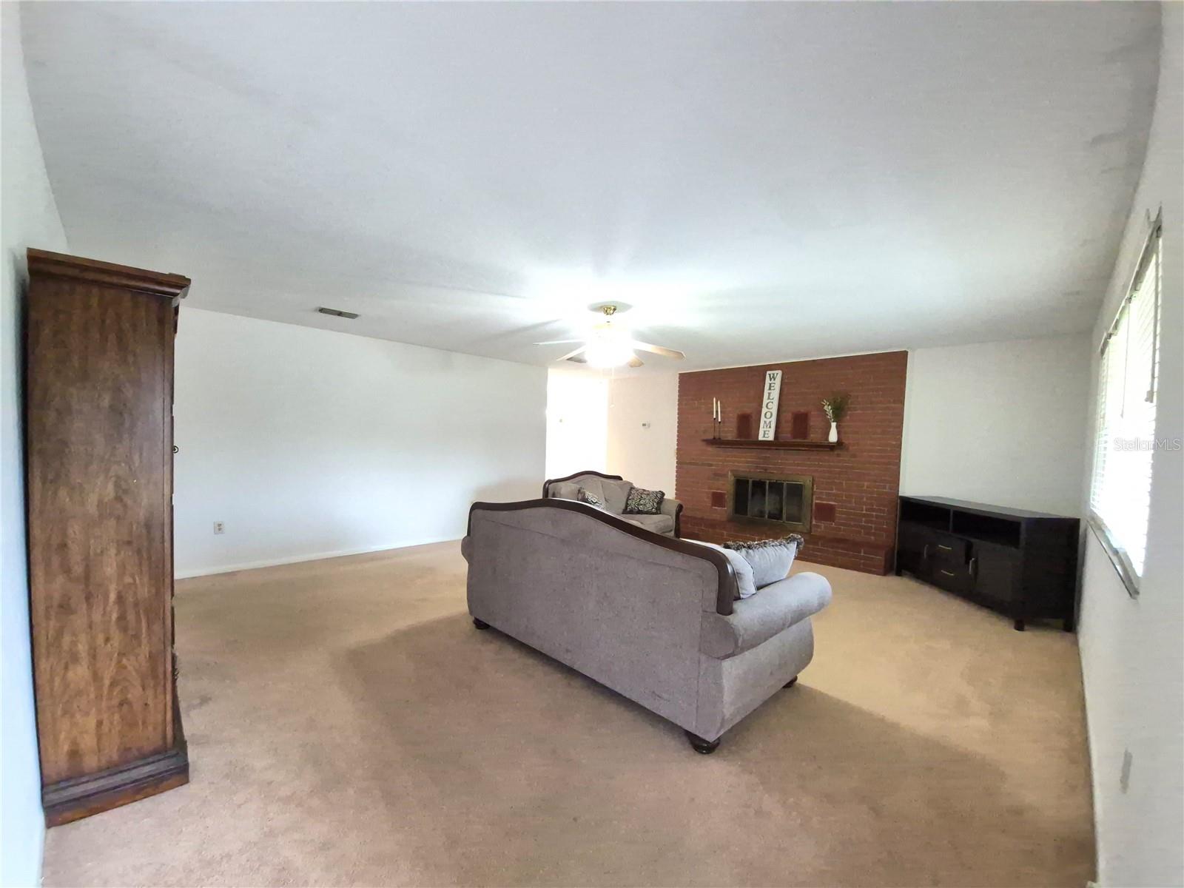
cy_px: 444
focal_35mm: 13
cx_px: 592
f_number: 2.2
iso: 640
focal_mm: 1.74
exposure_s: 1/60
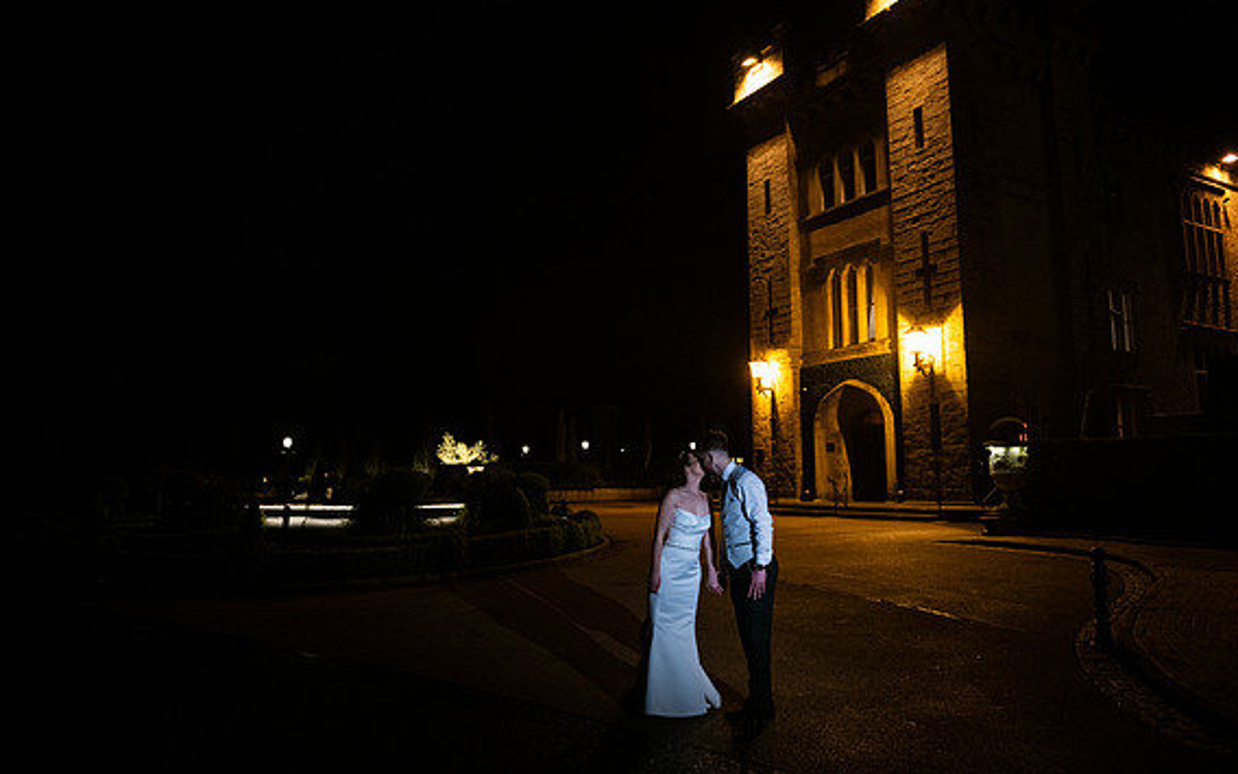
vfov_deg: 49.2
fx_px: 843
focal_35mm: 25
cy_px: 356
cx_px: 626
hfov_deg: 72.5
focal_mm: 24
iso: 2000
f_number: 3.5
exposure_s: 1/160
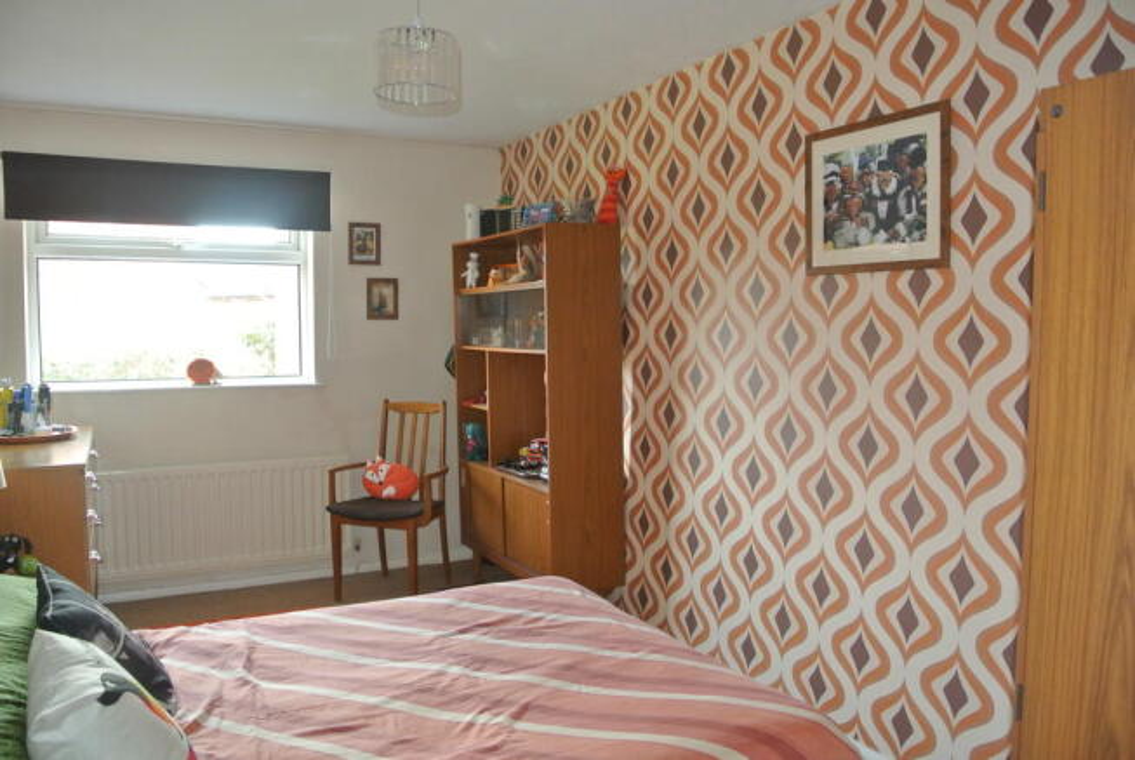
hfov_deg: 67.3
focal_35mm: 27
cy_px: 380
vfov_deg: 48.0
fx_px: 852
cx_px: 568
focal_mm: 10
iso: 720
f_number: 3.5
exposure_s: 1/60
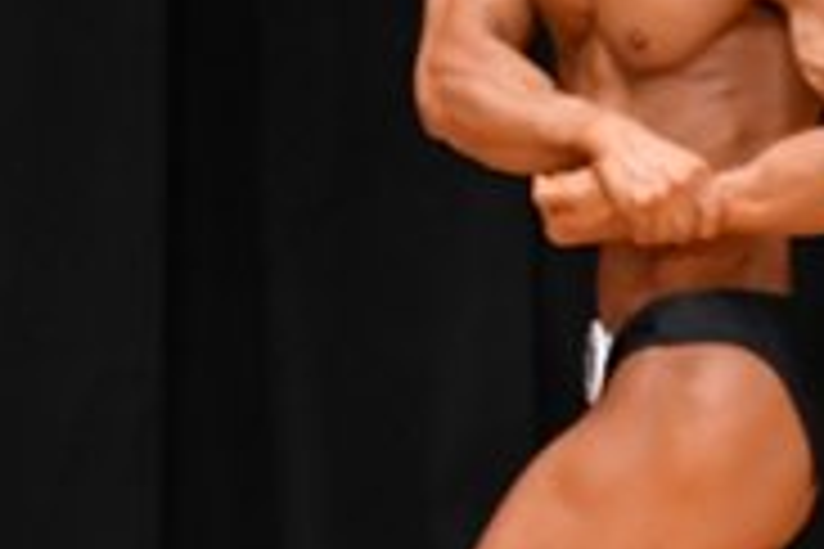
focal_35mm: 1144
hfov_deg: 1.8
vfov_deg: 1.2
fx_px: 26183
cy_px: 315
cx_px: 398
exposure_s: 1/400
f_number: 5.6
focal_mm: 180
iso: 4000
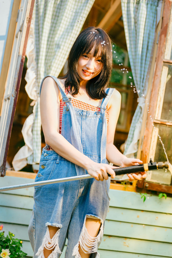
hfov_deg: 23.8
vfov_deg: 35.1
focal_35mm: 57
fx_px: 408
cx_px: 86
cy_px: 129
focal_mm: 57
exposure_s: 1/1600
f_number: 2.2
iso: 400
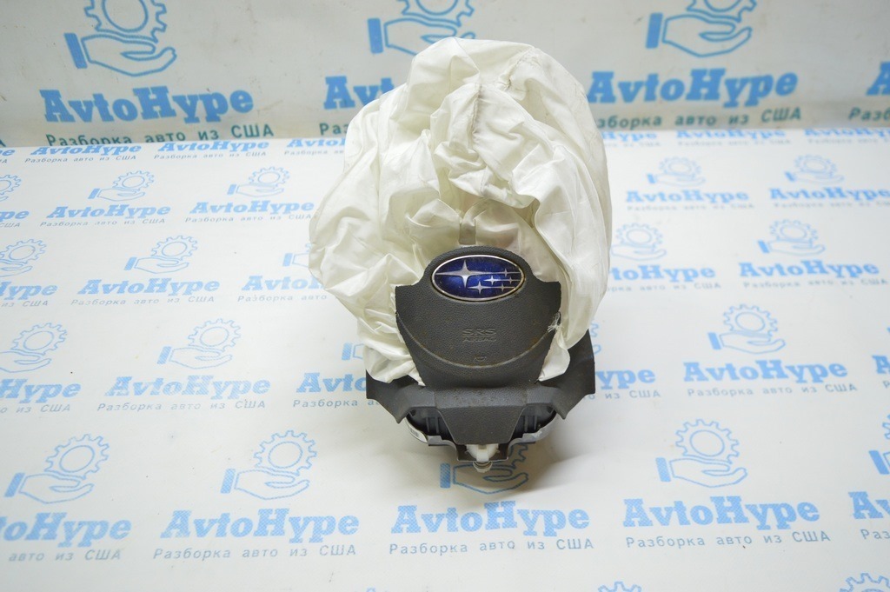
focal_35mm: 30
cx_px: 445
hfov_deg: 62.0
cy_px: 296
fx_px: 741
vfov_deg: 43.5
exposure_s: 1/50
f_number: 3.8
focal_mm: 20
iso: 400
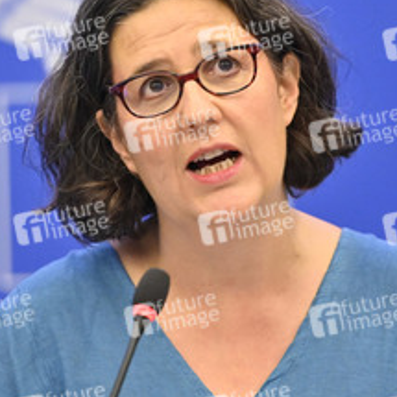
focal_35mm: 356
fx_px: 4619
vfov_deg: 4.9
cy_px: 177
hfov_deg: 4.9
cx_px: 197
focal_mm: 200
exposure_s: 1/800
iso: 5000
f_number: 2.8
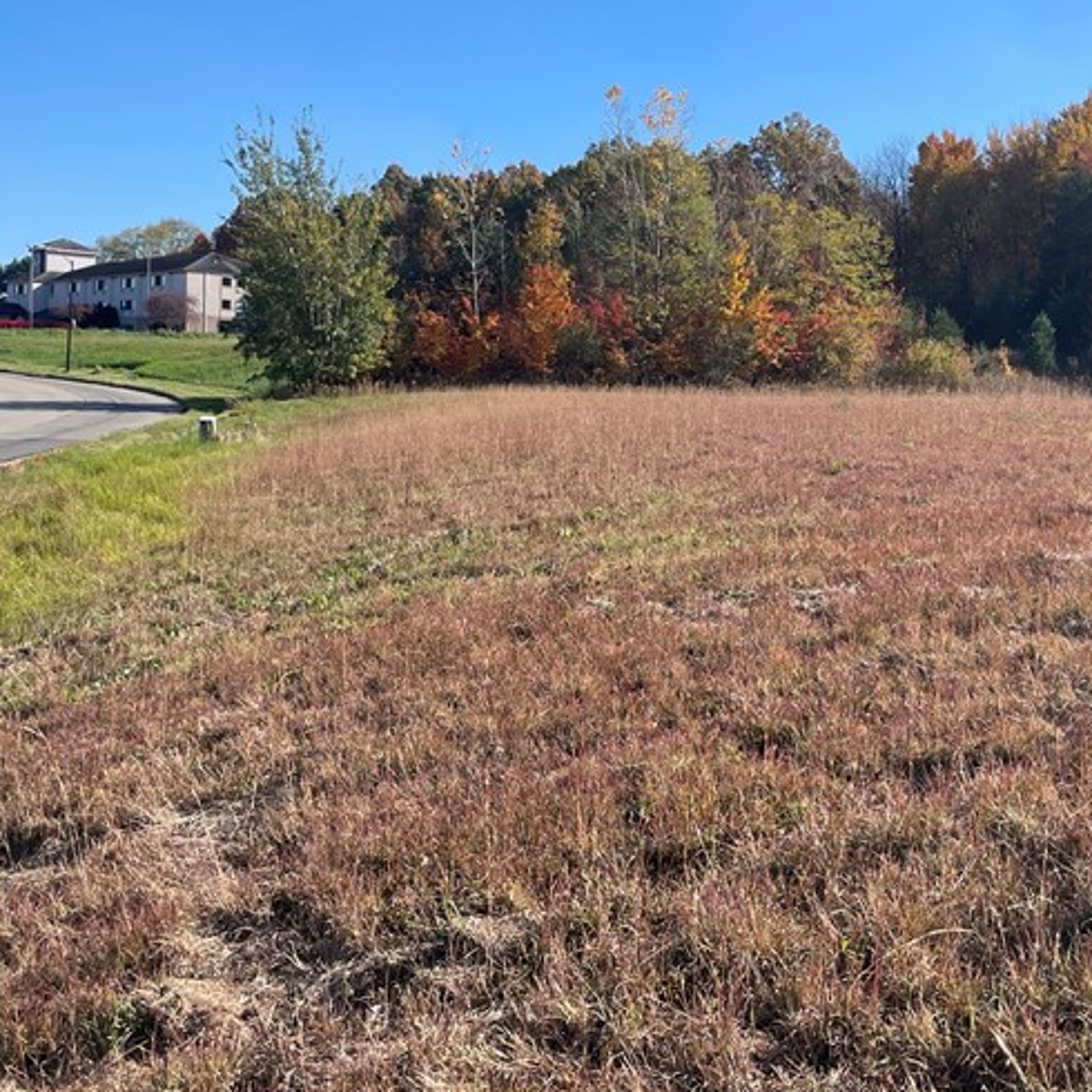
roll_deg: -1.1
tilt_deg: -0.1
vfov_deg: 35.2
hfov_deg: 34.9
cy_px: 439
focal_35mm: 48
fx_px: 1713
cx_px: 760
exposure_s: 1/2817
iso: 32
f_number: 1.6
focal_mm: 4.2
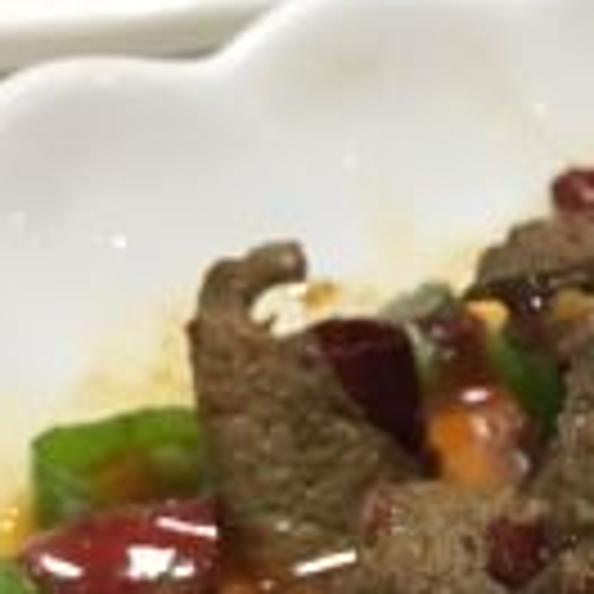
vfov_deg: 12.2
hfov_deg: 12.0
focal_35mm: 136
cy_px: 886
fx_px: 2640
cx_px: 1019
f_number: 2.2
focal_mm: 4.15
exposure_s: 1/33
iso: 160
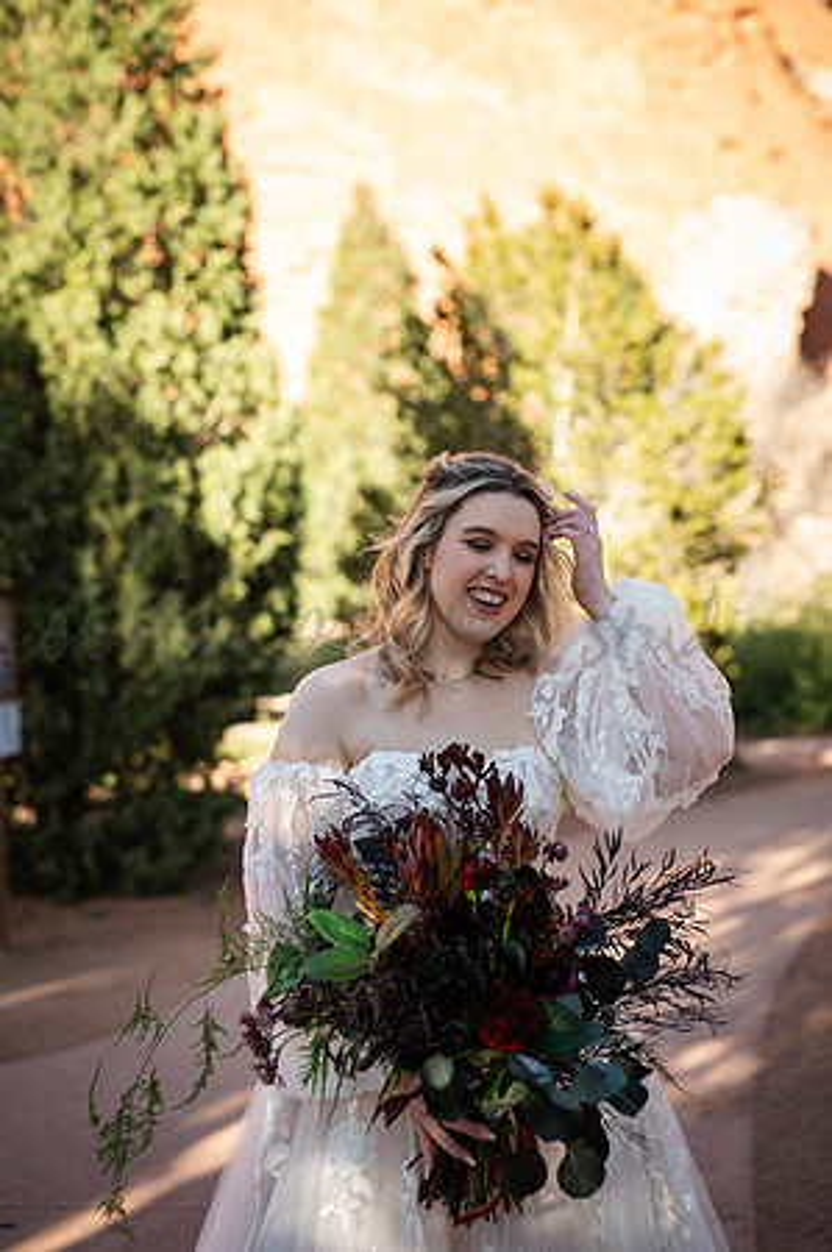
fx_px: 1737
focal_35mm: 50
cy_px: 626
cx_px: 416
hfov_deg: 26.9
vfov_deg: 39.6
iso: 160
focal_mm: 50
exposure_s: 1/640
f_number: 2.5
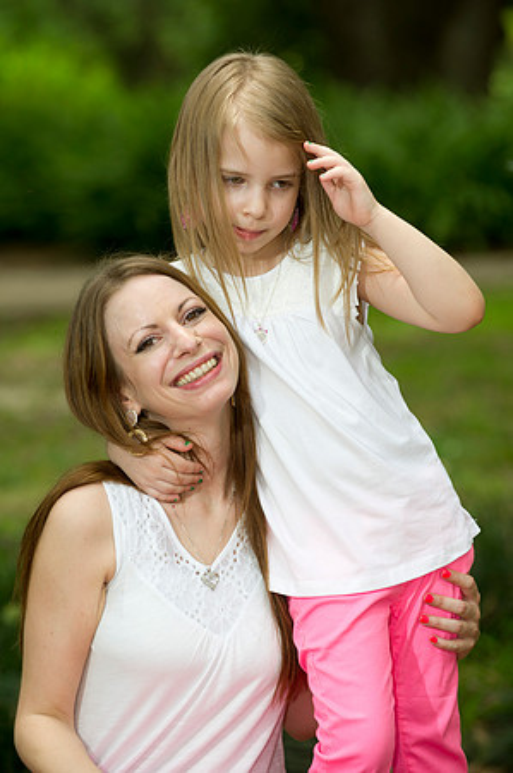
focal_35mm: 175
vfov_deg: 11.8
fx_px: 3749
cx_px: 256
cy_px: 386
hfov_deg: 7.8
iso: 200
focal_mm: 175
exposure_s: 1/250
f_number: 4
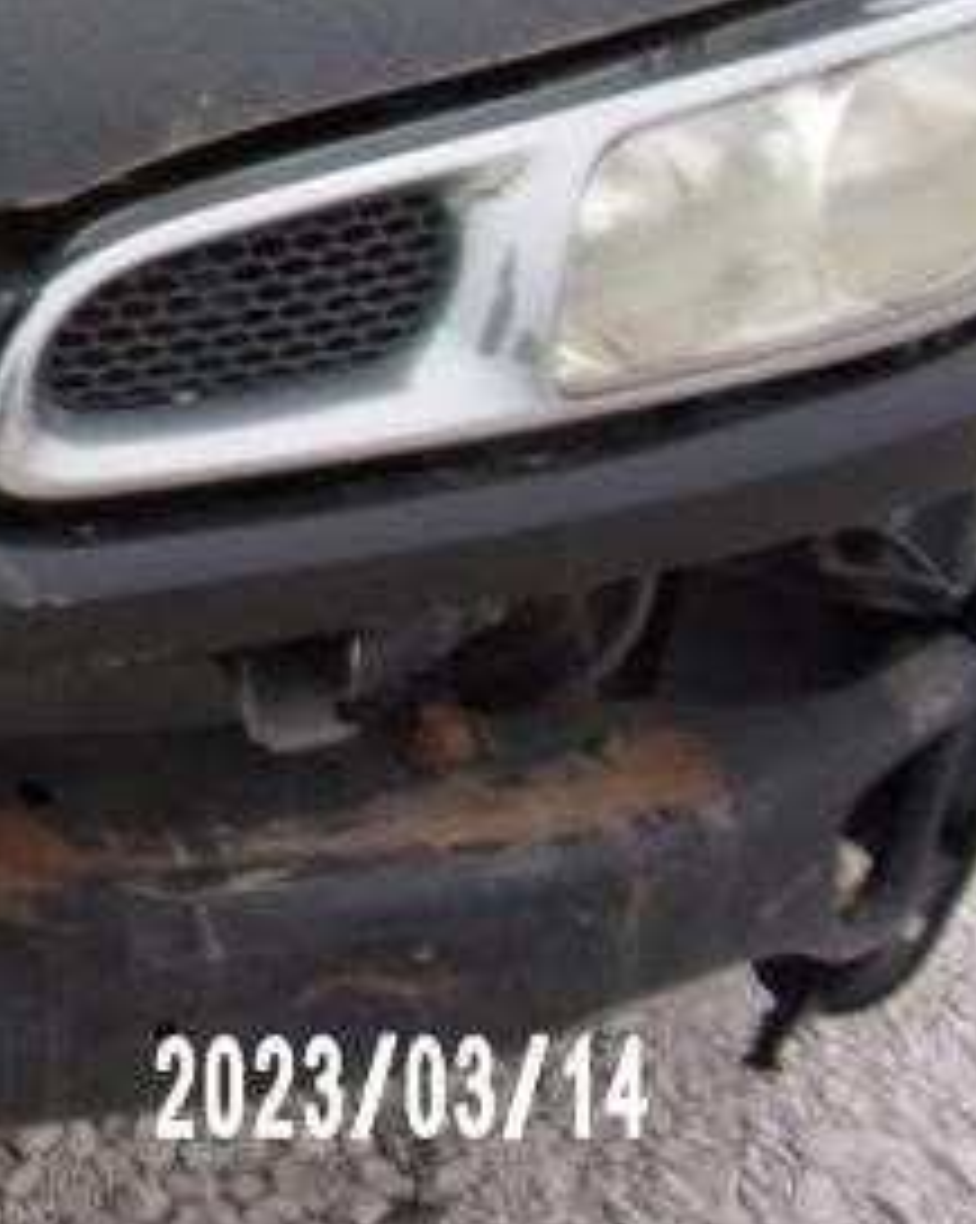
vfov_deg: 26.3
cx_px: -621
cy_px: 36
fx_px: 2496
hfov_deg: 18.6
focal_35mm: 69
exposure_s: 1/45
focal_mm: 4.3
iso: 80
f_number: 3.3
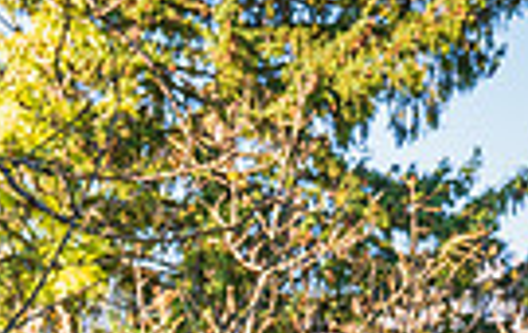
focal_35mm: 214
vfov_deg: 6.1
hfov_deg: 9.5
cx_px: -219
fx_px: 3086
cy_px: 595
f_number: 7.1
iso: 200
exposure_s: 1/160
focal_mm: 49
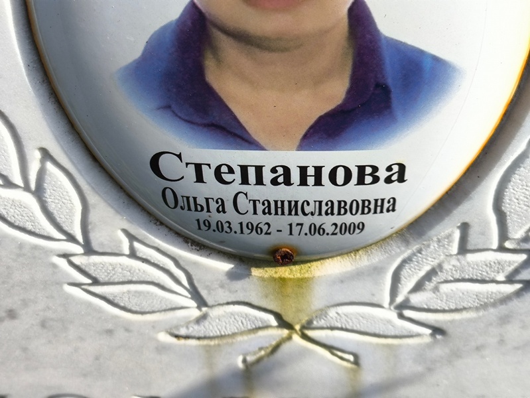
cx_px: 265
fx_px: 766
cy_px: 199
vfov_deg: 29.1
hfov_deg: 38.2
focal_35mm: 50
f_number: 1.7
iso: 50
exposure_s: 1/737
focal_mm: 4.71
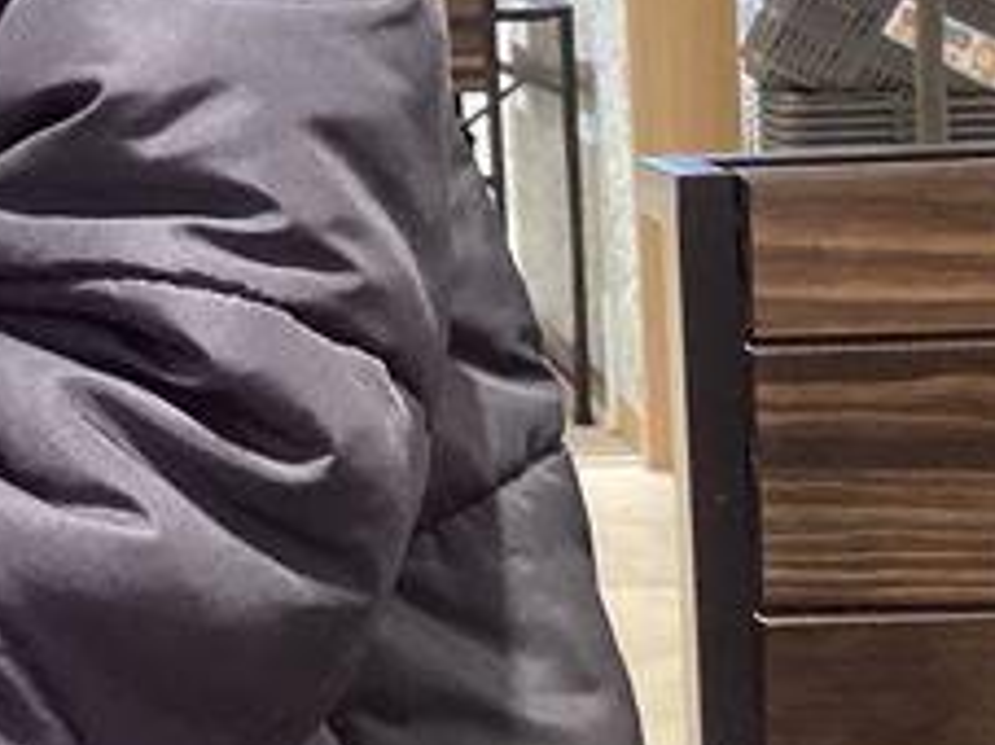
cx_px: -298
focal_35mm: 82
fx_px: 2356
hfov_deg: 21.6
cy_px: -26
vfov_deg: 17.5
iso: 200
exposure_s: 1/60
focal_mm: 3.3
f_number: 2.4
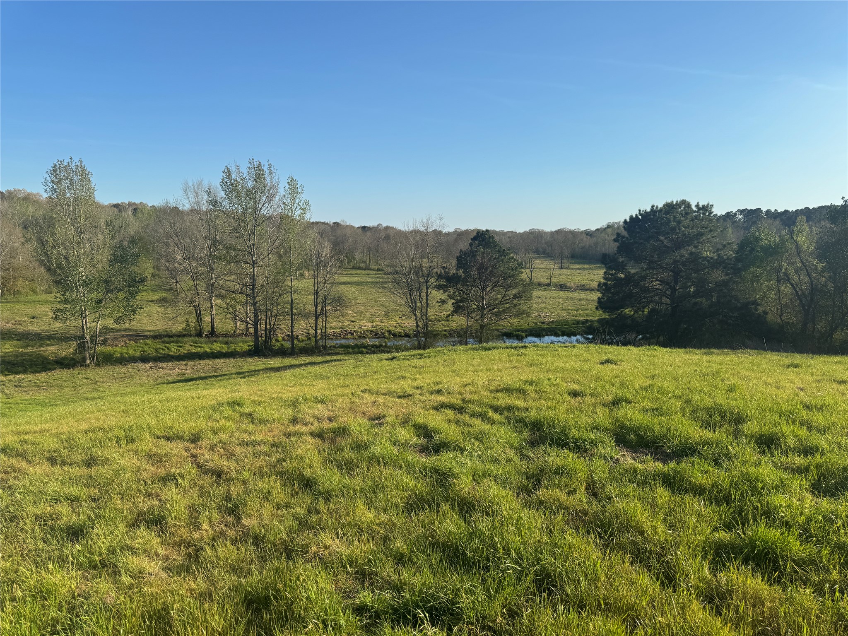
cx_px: 424
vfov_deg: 56.8
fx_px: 588
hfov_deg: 71.6
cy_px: 318
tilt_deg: -8.2
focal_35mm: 24
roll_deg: +0.0
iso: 80
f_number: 1.78
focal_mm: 6.76
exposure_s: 1/3597
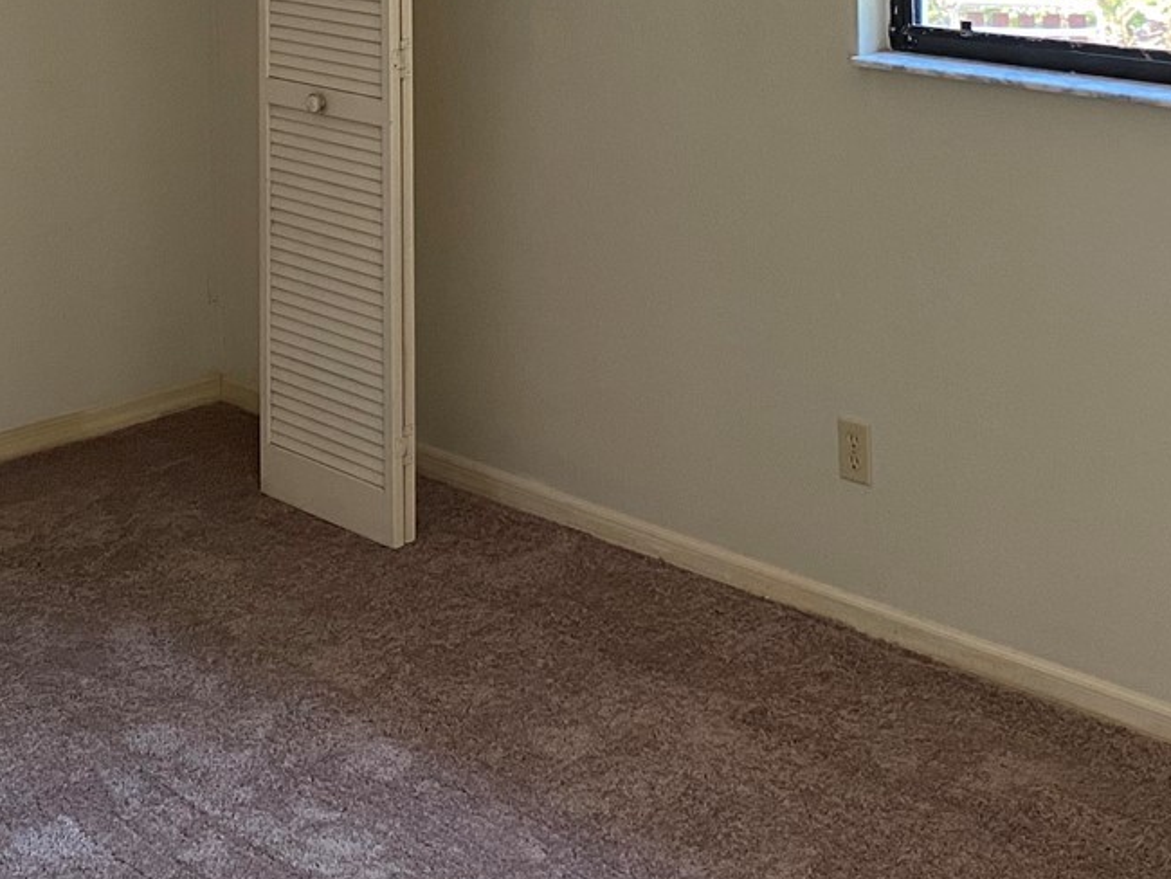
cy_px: -153
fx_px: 2166
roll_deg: +0.7
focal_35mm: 64
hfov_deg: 30.1
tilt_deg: -5.0
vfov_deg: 21.4
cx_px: 429
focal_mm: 4.25
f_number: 1.8
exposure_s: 1/69
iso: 125
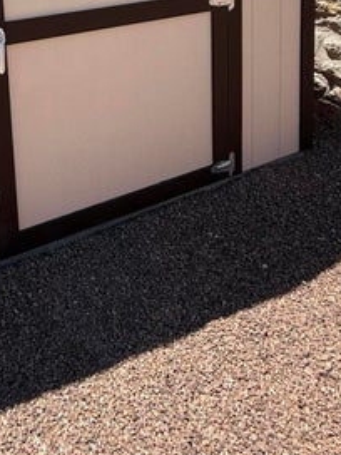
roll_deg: +3.1
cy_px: -15
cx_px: 35
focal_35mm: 33
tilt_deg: -5.6
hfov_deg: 39.8
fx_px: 433
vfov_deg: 45.3
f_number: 2.2
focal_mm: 2.22
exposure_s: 1/751
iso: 50
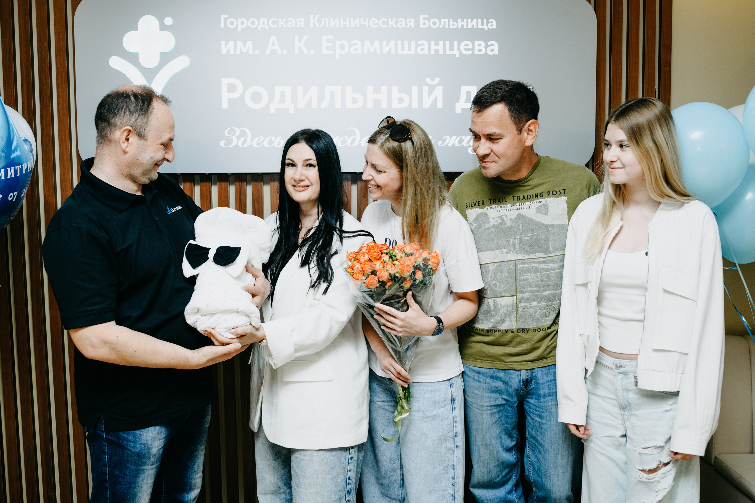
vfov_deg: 37.6
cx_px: 378
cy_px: 252
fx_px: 739
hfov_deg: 54.1
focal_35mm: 35
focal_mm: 35
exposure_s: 1/160
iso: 200
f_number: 4
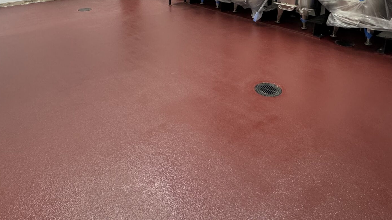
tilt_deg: -15.0
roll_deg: -0.4
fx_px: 291
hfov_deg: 67.8
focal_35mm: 28
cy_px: 12
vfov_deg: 38.0
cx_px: 212
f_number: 2.2
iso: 320
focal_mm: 2.22
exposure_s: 1/60
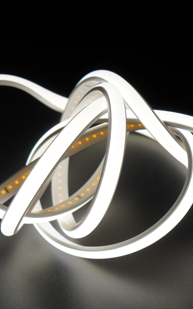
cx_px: 121
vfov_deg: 23.3
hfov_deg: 14.7
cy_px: 162
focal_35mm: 89
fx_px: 749
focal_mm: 43
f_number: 5
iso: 100
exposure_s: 1/200
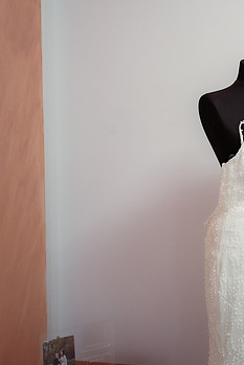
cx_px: 287
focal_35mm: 59
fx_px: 599
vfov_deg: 33.8
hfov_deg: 21.5
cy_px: 143
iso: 1250
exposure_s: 1/640
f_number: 2.8
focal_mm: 30
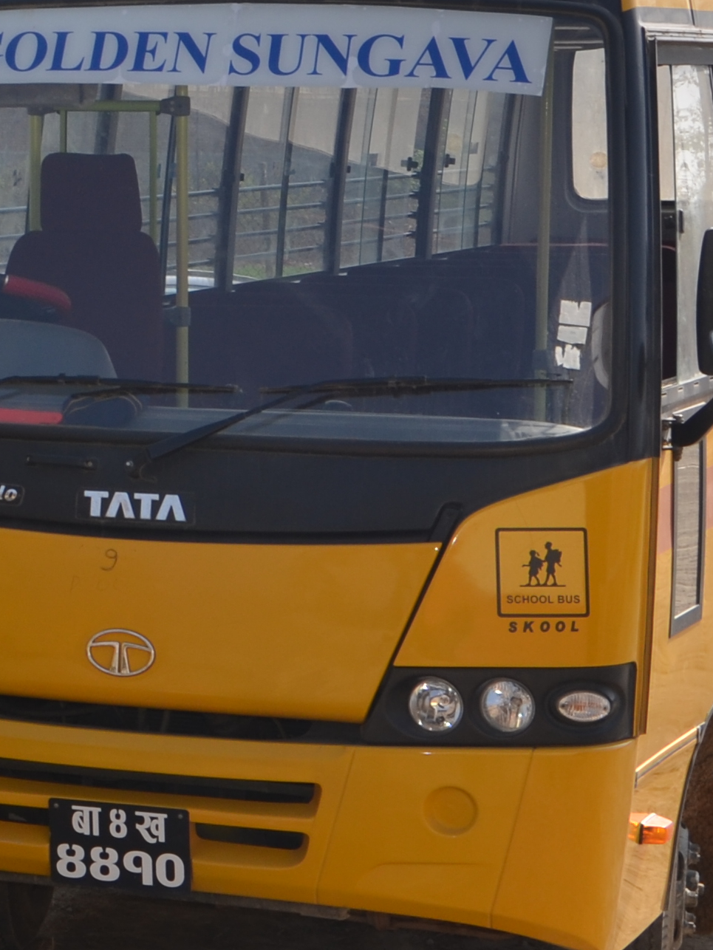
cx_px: -519
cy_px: 174
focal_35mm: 138
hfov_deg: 10.2
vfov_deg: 14.2
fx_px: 3784
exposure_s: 1/250
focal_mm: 25
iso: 100
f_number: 8
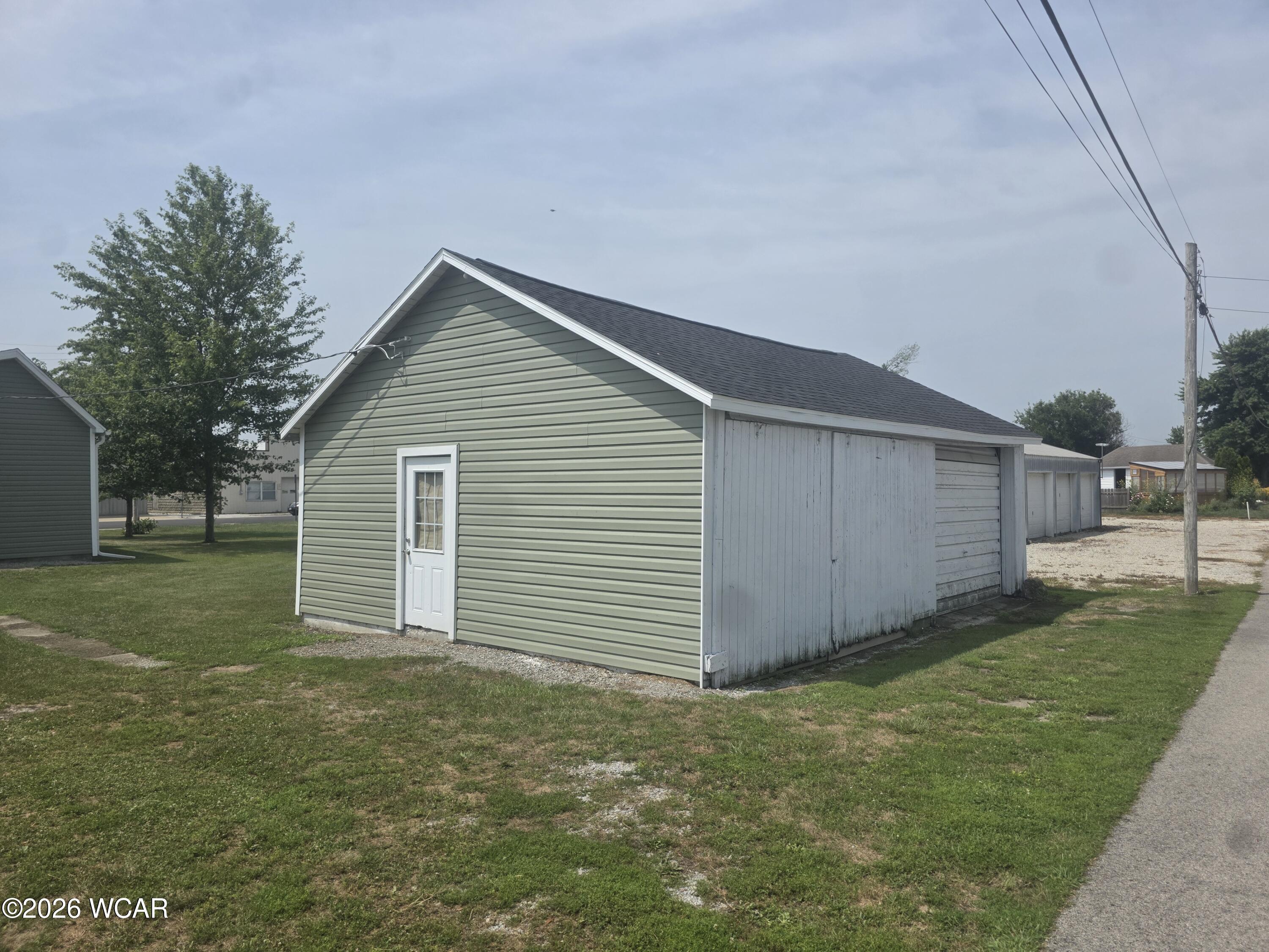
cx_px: 634
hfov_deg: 73.9
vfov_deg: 58.9
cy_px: 476
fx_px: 843
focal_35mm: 23
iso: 80
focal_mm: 6.3
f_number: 1.7
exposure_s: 1/7944
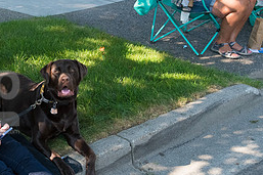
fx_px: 577
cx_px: -11
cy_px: 99
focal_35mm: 79
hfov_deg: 24.3
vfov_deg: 17.2
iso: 2000
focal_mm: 35
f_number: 6.3
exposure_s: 1/800
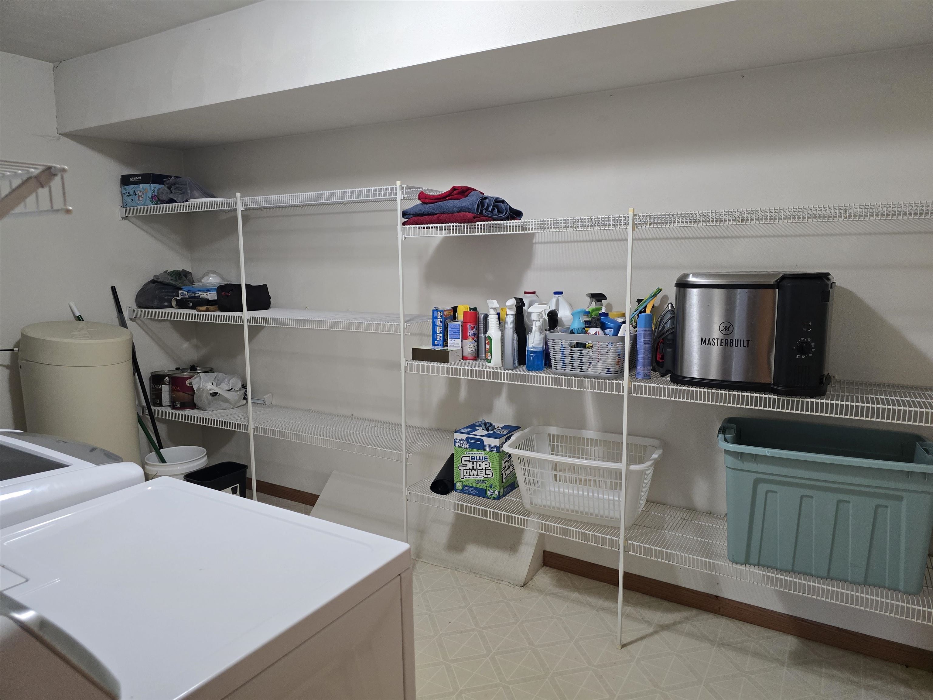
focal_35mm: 23
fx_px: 620
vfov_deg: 58.9
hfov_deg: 73.9
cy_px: 350
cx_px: 466
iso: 640
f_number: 1.7
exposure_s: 1/120
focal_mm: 6.3
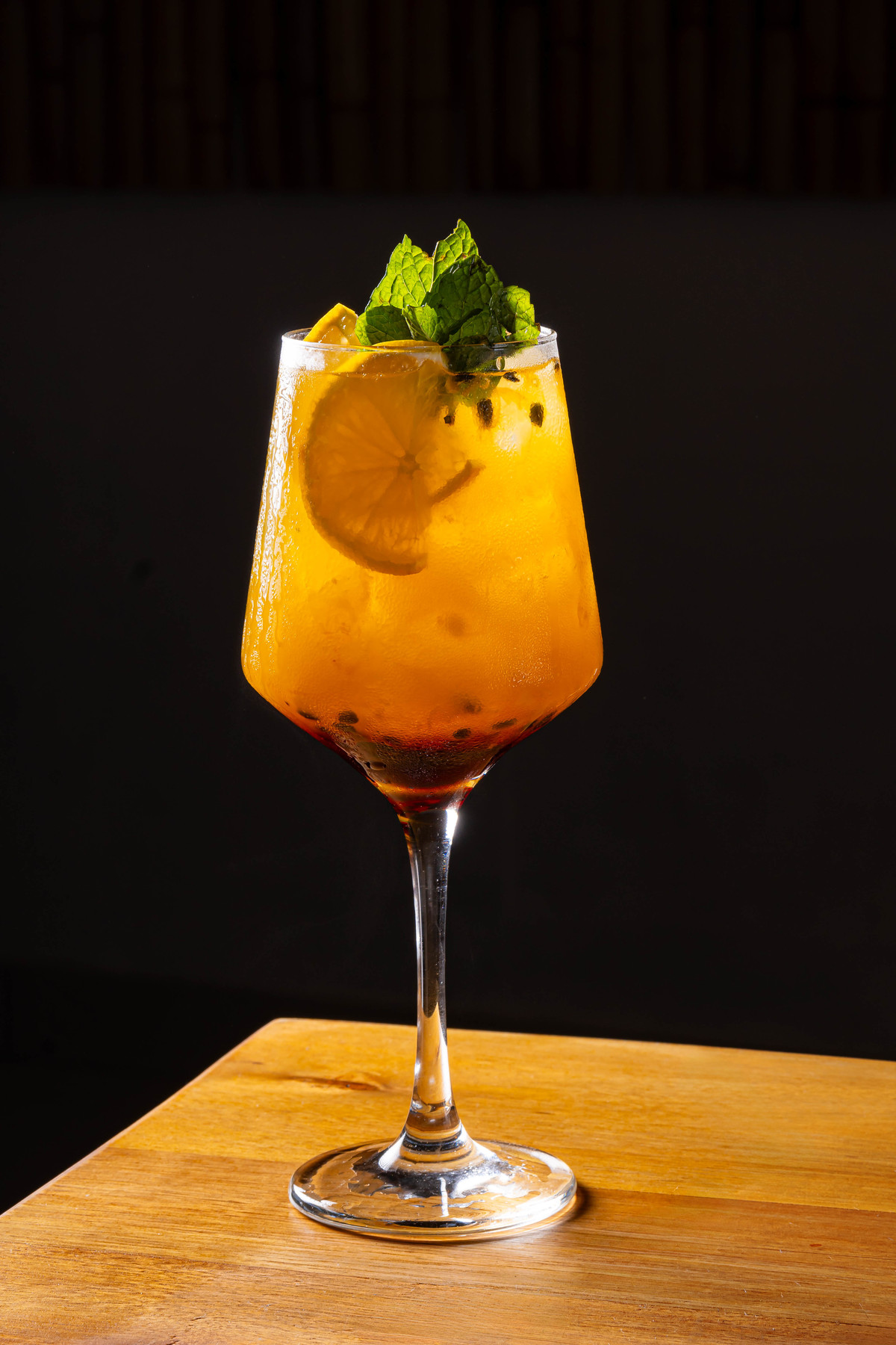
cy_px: 672
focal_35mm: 105
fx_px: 3920
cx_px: 448
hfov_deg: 13.0
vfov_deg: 19.5
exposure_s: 1/100
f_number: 13
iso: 100
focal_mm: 70
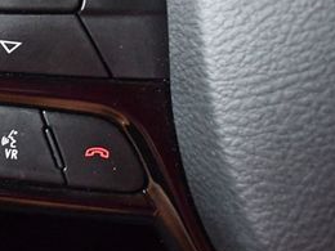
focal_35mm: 85
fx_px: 823
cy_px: 37
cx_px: 81
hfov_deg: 22.8
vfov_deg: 17.2
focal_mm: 24
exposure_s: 1/50
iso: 12800
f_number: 4
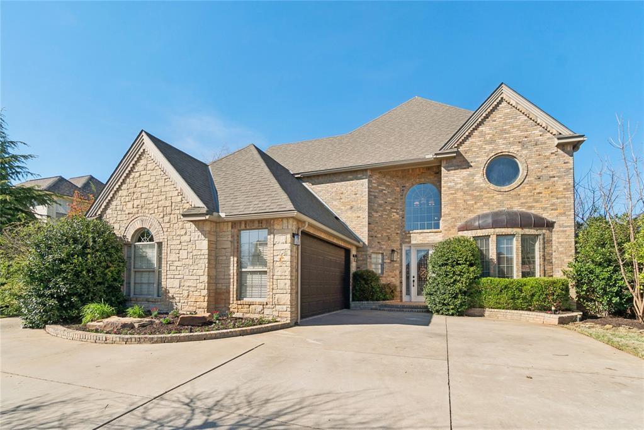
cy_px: 215
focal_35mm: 16
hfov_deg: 95.0
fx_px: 295
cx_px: 322
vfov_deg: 72.1
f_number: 9
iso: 100
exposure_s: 1/500
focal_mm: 11
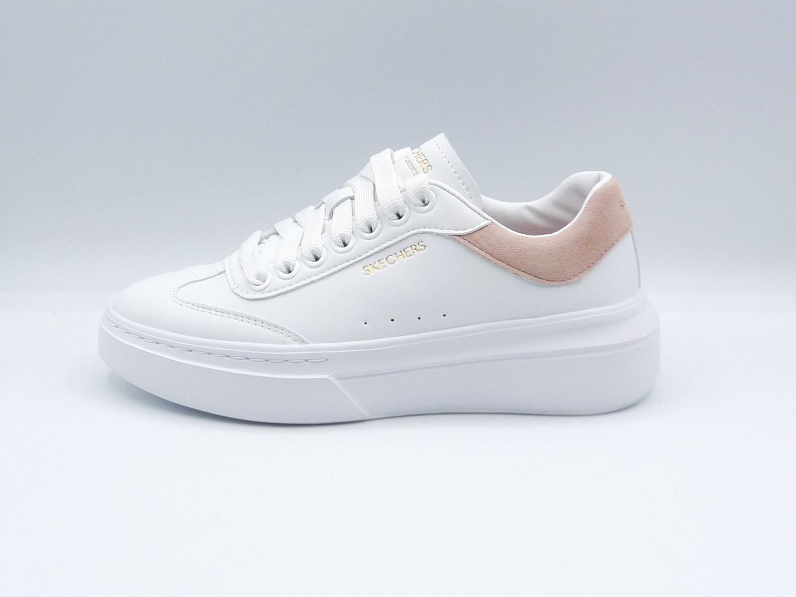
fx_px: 1150
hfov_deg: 38.2
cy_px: 298
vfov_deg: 29.1
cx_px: 398
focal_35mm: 50
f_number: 4.5
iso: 100
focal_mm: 5
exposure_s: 1/200
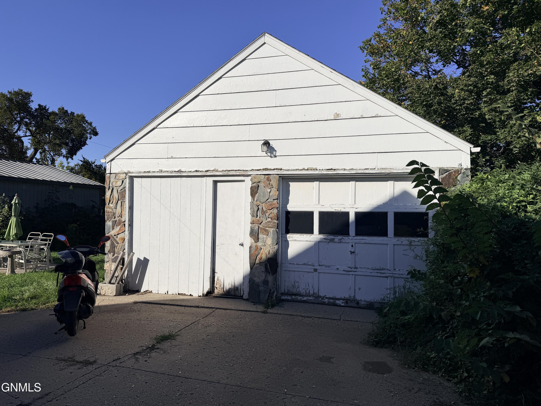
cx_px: 270
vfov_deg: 56.8
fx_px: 375
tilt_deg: +0.5
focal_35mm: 24
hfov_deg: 71.6
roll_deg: -0.7
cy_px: 203
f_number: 1.78
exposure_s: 1/11905
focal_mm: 6.76
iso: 80
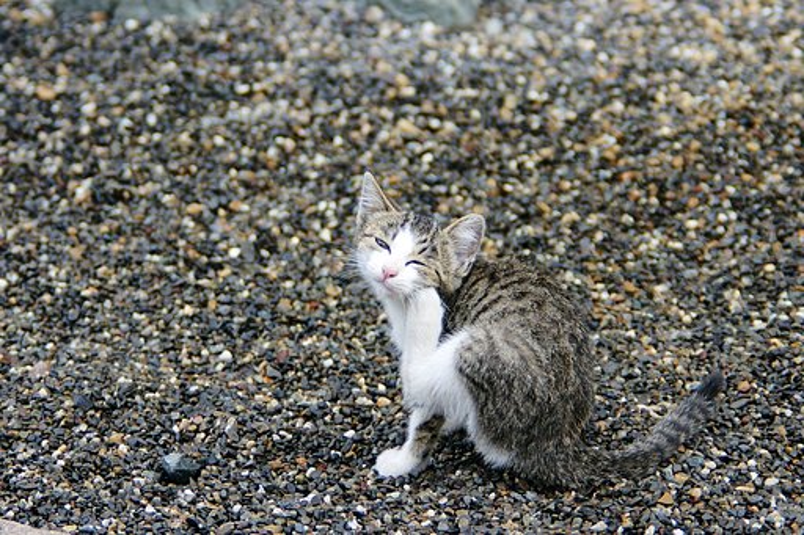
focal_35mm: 240
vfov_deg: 5.7
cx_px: 402
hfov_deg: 8.6
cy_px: 268
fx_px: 5358
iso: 500
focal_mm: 160
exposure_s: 1/250
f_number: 5.6
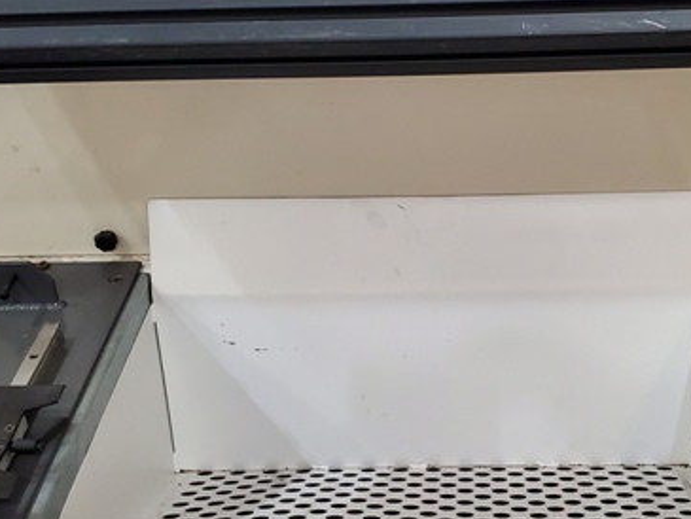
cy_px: 337
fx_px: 1138
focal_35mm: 57
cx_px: 428
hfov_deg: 33.6
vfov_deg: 25.6
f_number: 2.4
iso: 250
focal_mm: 4.3
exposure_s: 1/40
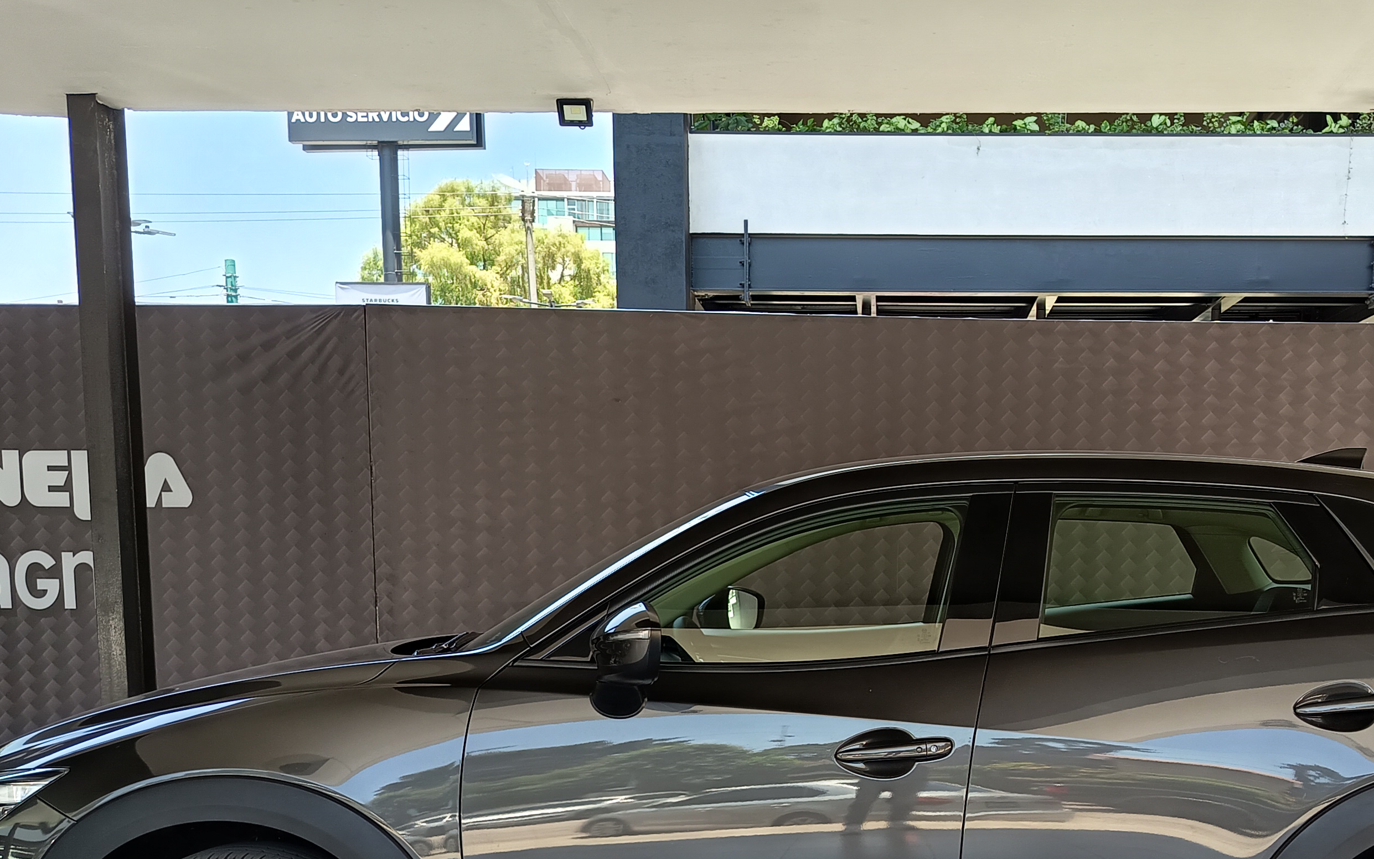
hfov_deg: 47.7
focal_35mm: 41
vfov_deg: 30.0
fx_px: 1535
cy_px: 761
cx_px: 881
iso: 116
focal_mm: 5.24
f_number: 1.7
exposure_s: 1/100
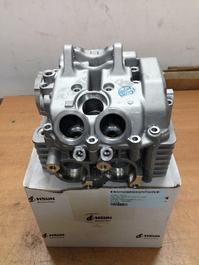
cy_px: 132
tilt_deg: -39.1
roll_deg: +3.0
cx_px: 100
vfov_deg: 55.4
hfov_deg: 42.9
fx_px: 253
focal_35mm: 33
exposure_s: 1/20
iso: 160
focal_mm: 4.12
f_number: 2.4
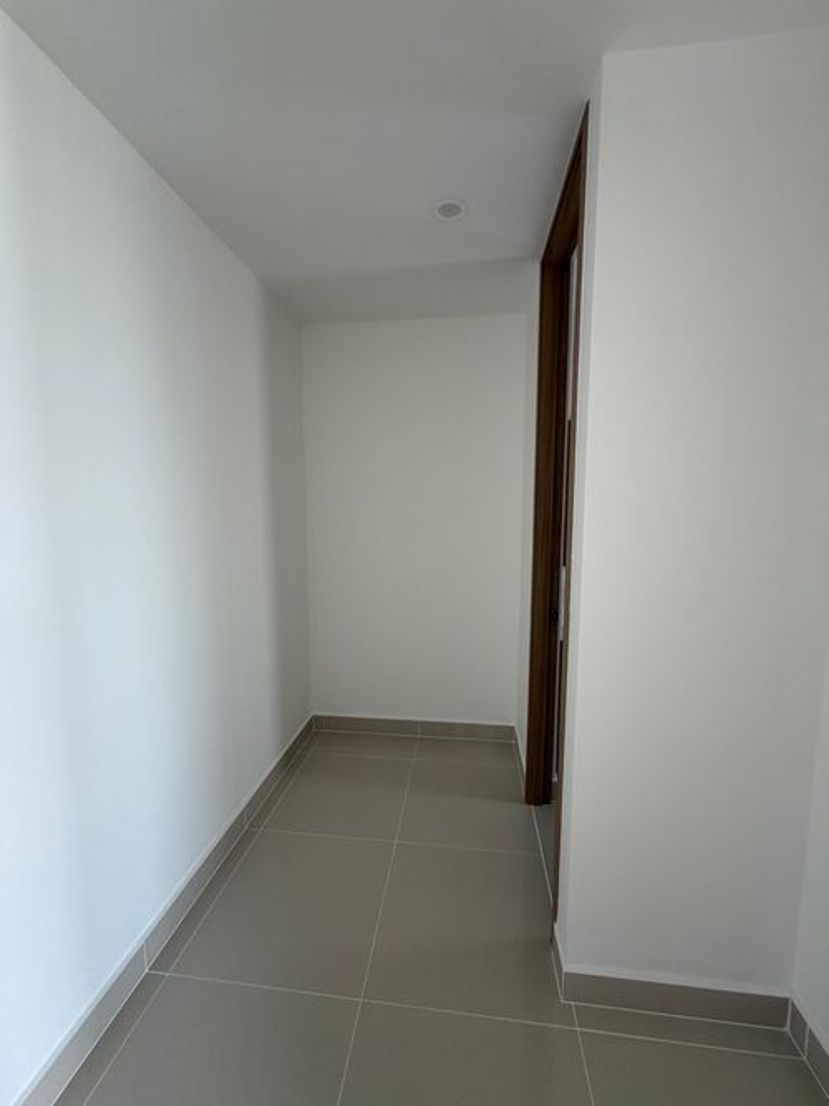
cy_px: 553
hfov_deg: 85.7
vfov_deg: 102.1
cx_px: 414
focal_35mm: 14
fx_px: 447
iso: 100
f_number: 2.2
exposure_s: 1/121
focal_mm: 2.22
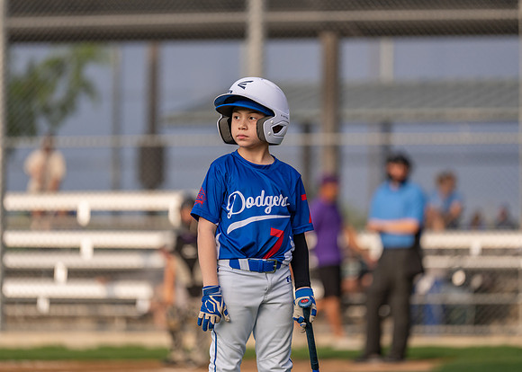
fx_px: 3182
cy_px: 186
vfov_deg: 6.7
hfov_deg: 9.4
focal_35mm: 215
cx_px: 261
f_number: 2.8
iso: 320
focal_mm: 200
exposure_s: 1/3200
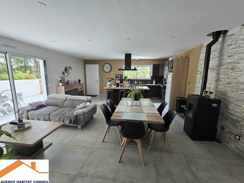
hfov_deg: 106.2
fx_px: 92
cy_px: 92
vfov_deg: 89.9
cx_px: 122
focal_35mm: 13
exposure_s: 1/50.3
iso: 125
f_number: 2.2
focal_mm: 2.2
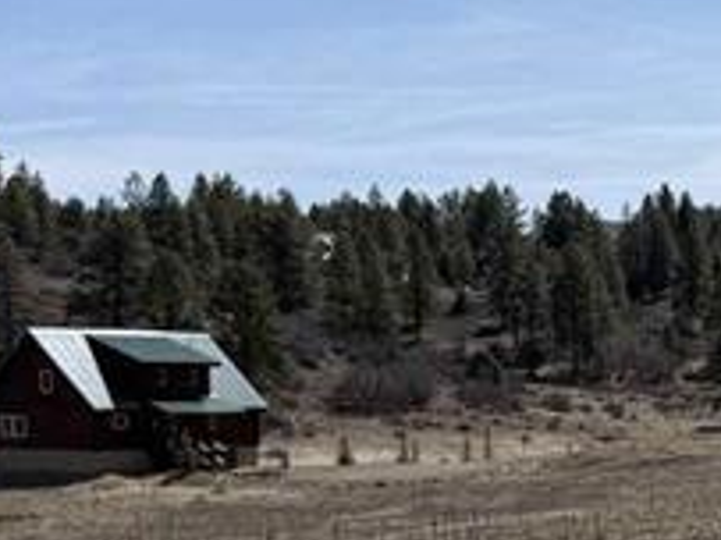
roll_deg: -0.3
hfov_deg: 15.2
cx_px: 1034
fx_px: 2519
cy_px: 625
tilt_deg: -5.4
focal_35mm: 121
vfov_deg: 12.0
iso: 80
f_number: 1.78
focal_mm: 6.76
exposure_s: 1/11905
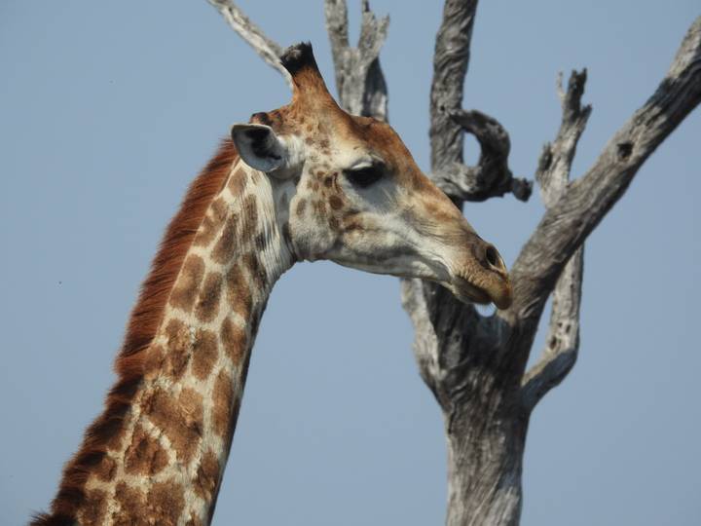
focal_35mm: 550
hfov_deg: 3.6
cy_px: 263
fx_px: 11138
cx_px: 350
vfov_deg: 2.7
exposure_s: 1/800
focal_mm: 98.1
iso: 100
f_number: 5
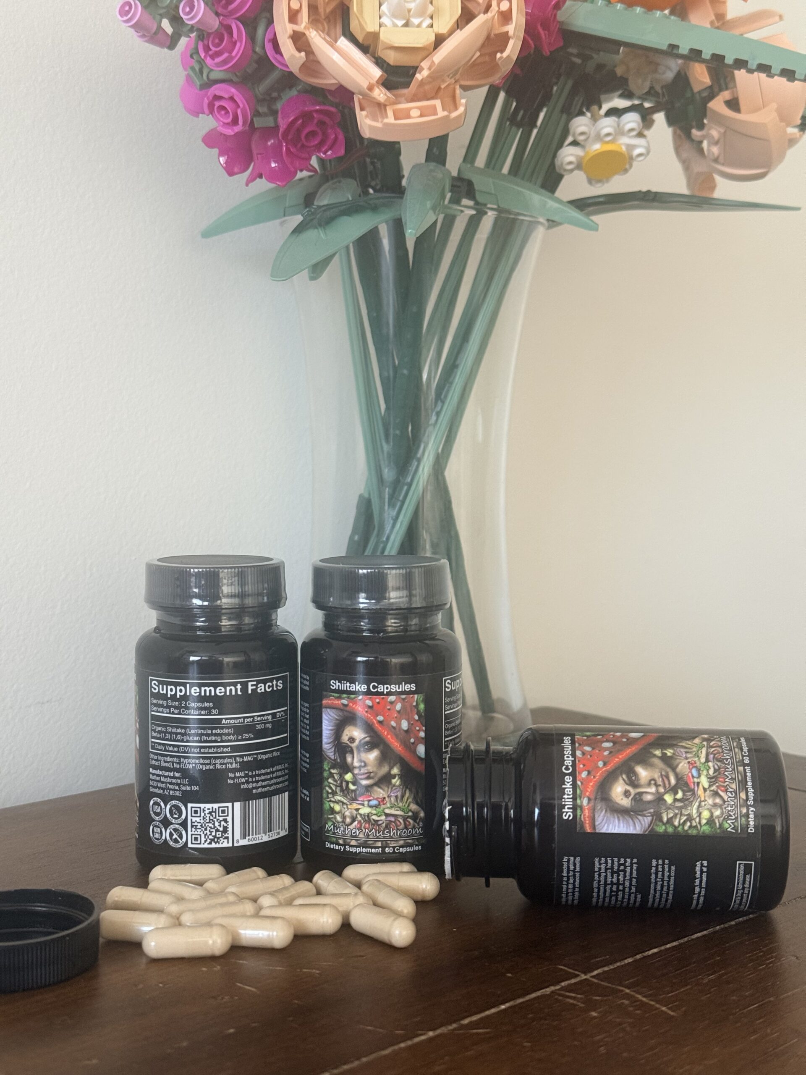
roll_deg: +0.0
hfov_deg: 30.3
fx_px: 1490
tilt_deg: -3.8
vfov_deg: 39.7
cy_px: 538
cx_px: 403
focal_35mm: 48
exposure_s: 1/60
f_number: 1.78
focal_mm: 6.76
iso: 160
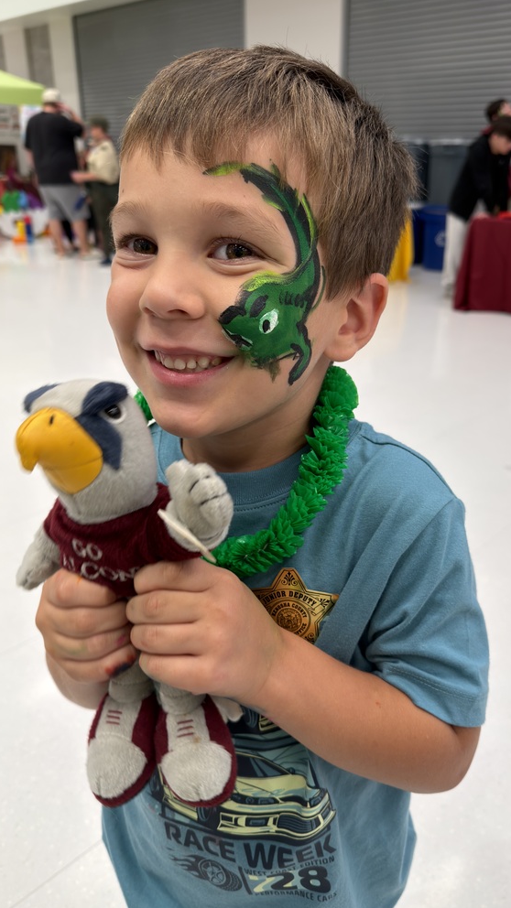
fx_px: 650
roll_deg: -0.3
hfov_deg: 42.8
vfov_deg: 69.9
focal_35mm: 27
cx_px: 295
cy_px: 450
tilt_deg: -23.0
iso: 80
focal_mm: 6.76
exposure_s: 1/41
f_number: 1.78
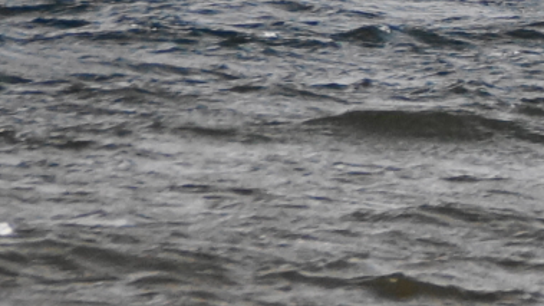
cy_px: 47
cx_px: -10
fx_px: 14926
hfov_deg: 2.1
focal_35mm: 1035
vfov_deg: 1.2
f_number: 6.3
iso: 500
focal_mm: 250
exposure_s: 1/400
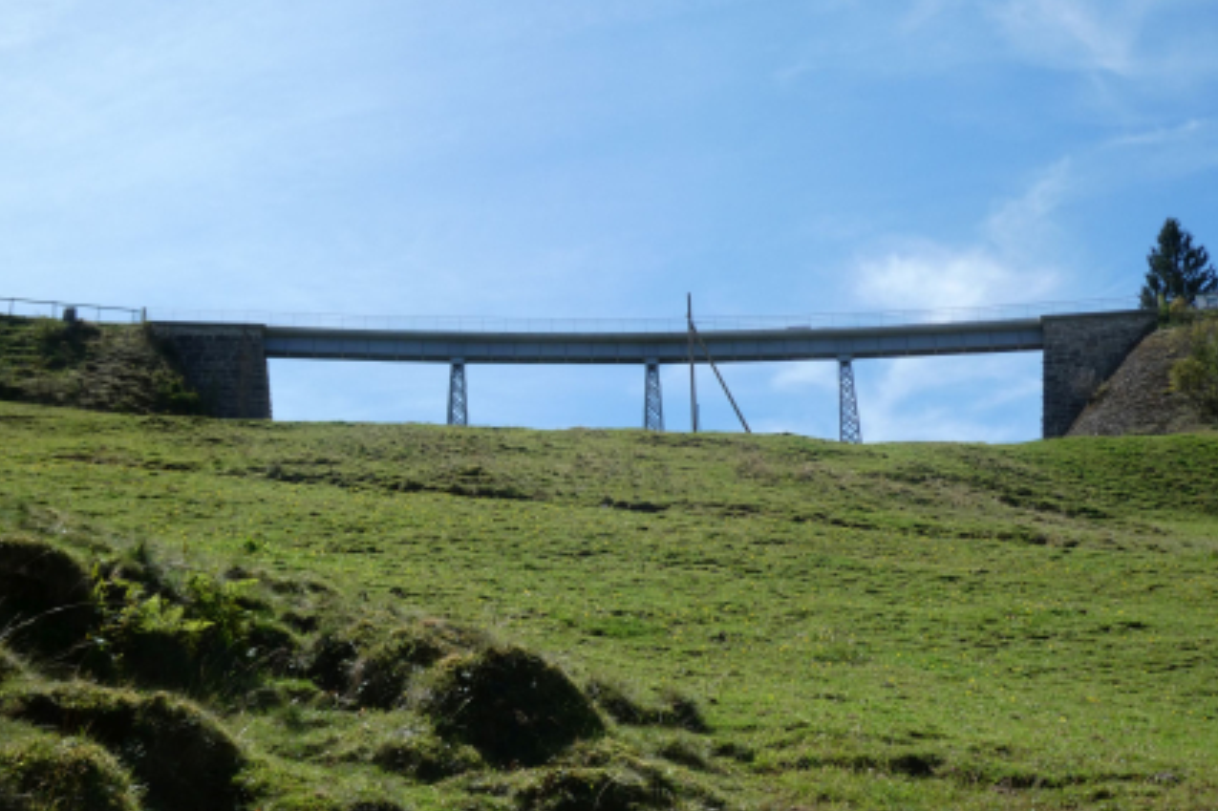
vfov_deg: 29.2
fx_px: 1556
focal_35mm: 46
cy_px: 407
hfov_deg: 42.8
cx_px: 609
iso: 80
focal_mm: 7.8
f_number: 3.9
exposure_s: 1/800
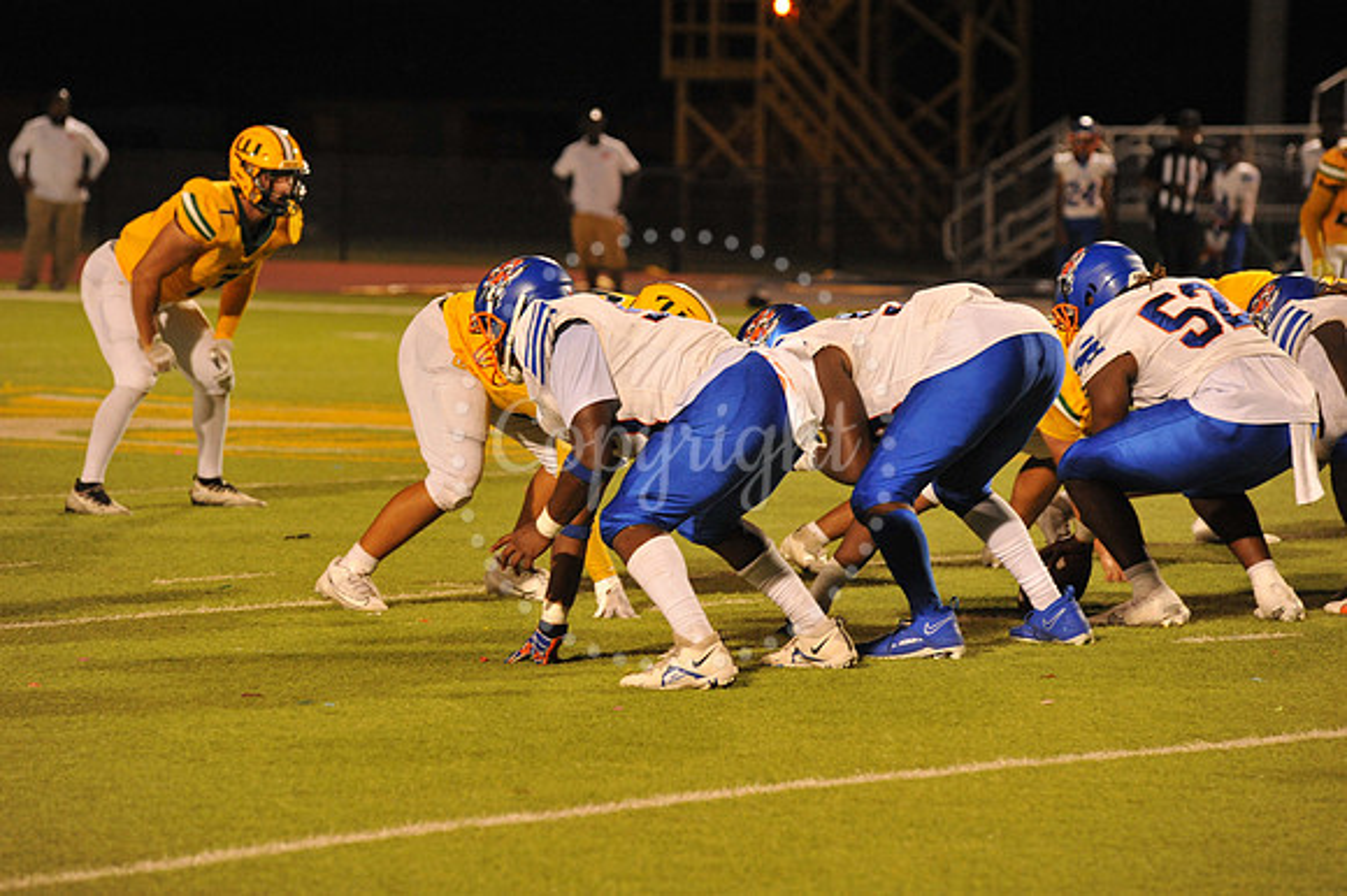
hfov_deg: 10.3
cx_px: 674
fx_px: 7479
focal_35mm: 200
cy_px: 448
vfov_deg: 6.9
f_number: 6.3
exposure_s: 1/160
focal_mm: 200
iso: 3200
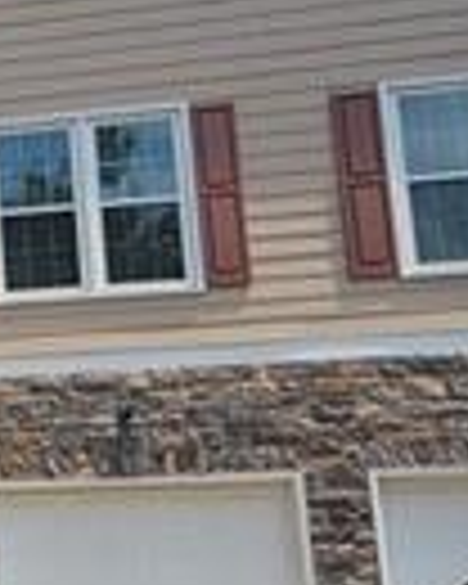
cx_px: -414
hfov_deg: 16.5
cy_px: 328
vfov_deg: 25.4
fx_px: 1299
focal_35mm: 75
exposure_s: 1/1957
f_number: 2.2
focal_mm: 2.2
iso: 50
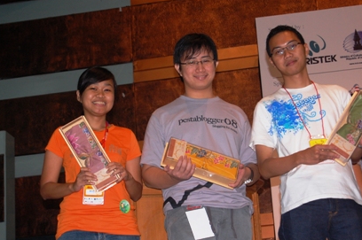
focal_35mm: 91
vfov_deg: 15.1
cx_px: 198
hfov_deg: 22.5
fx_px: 909
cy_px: 127
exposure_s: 1/60
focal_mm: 55
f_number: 5.6
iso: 400
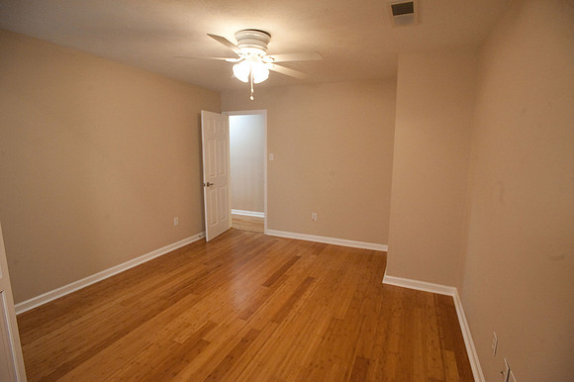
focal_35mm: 17
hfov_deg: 93.3
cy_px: 191
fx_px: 271
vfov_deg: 70.4
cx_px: 287
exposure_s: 1/60
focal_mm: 17
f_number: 5.6
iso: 3200
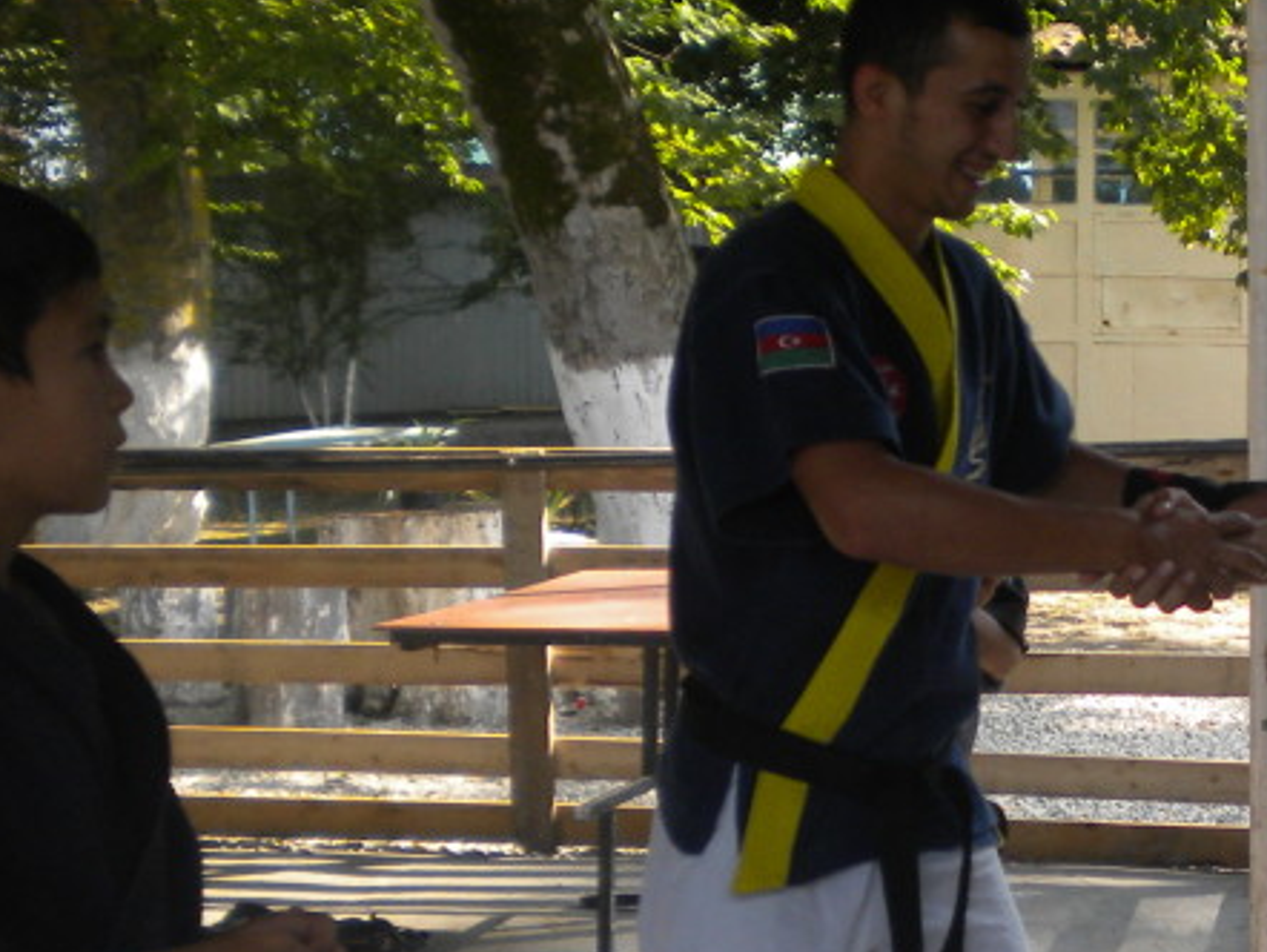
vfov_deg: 18.2
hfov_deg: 23.0
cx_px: 1319
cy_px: 462
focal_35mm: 81
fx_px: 2966
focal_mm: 6.3
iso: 80
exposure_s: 1/188
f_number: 3.1
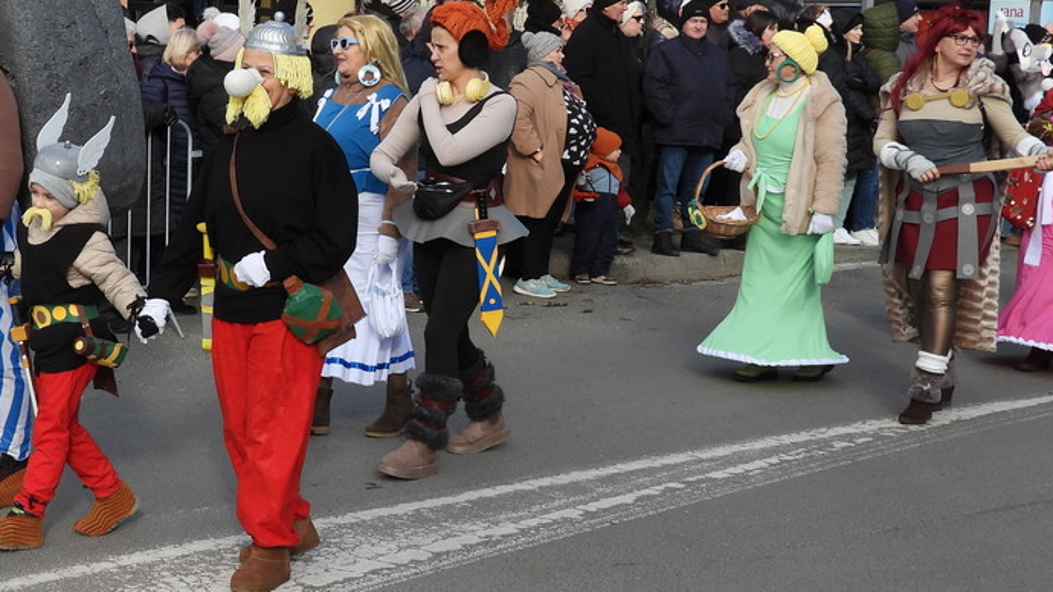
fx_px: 2010
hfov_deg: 28.9
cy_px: 256
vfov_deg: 16.8
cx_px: 255
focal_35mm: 72
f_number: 3.2
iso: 100
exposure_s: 1/800
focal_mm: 6.8
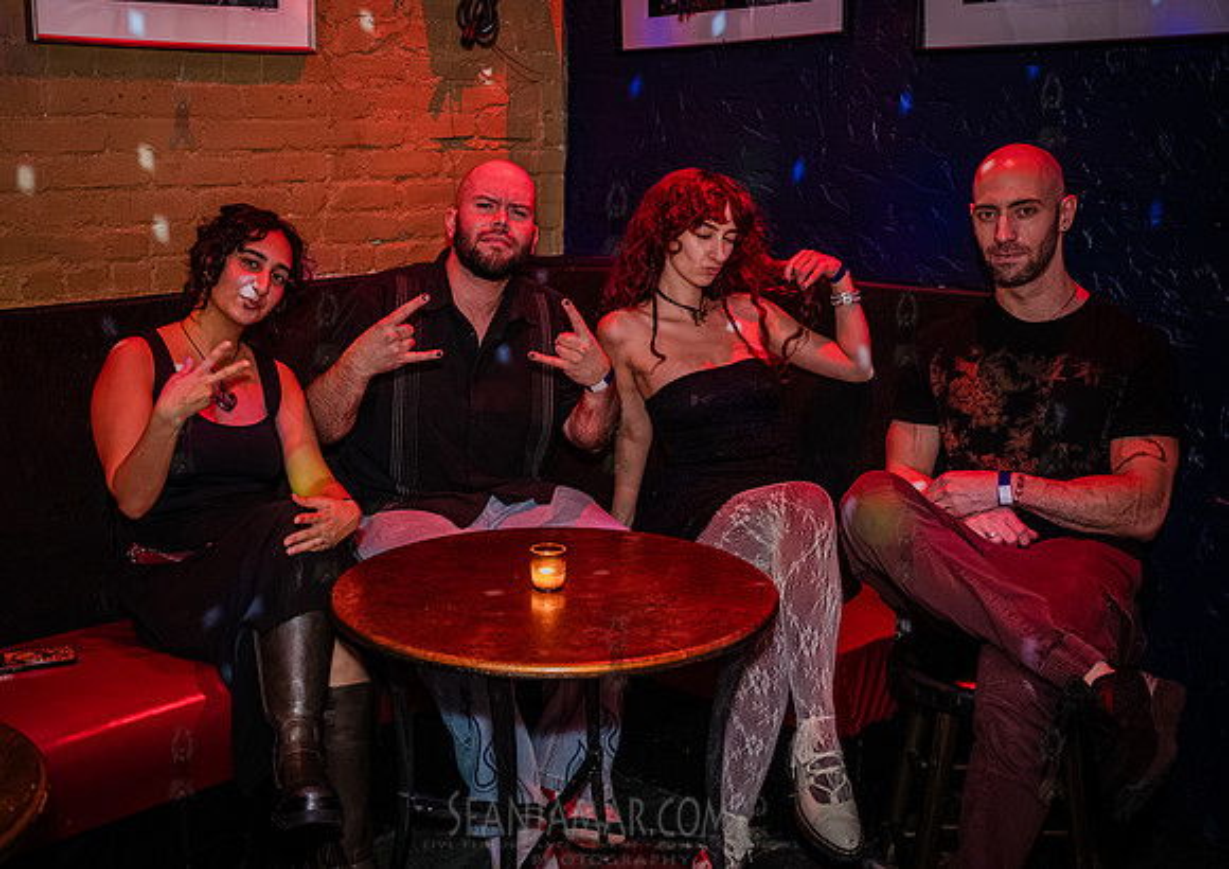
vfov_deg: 34.9
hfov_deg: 47.8
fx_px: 1382
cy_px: 395
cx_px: 518
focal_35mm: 40
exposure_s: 1/250
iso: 12800
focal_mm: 35
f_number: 3.2
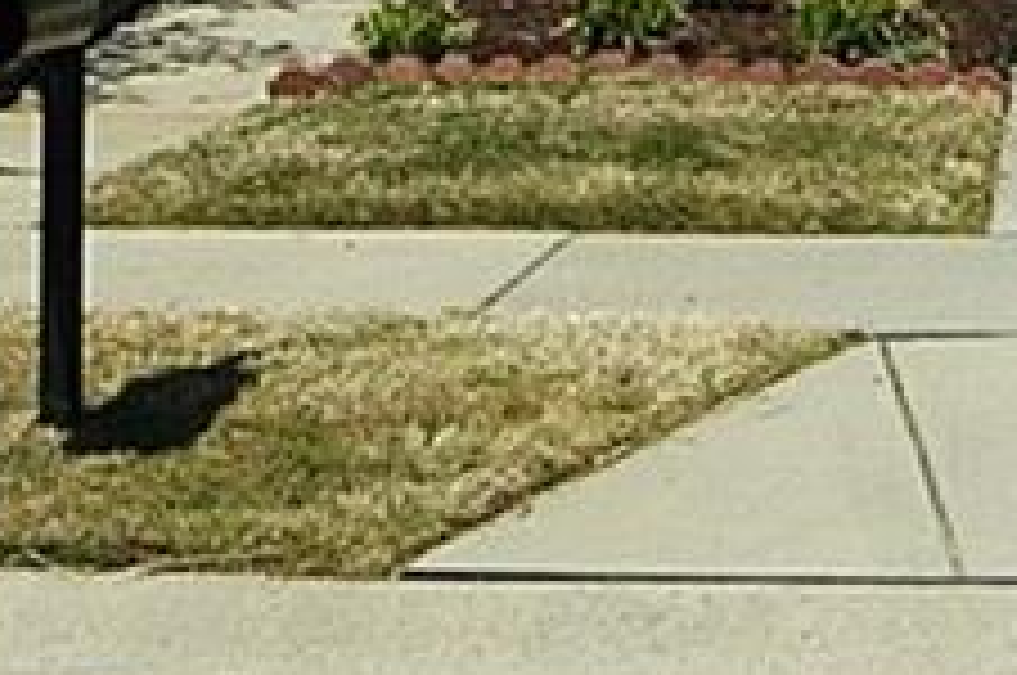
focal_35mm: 163
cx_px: 873
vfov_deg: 8.0
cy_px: -691
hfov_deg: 12.5
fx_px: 4598
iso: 400
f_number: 18
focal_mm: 24
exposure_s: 1/320
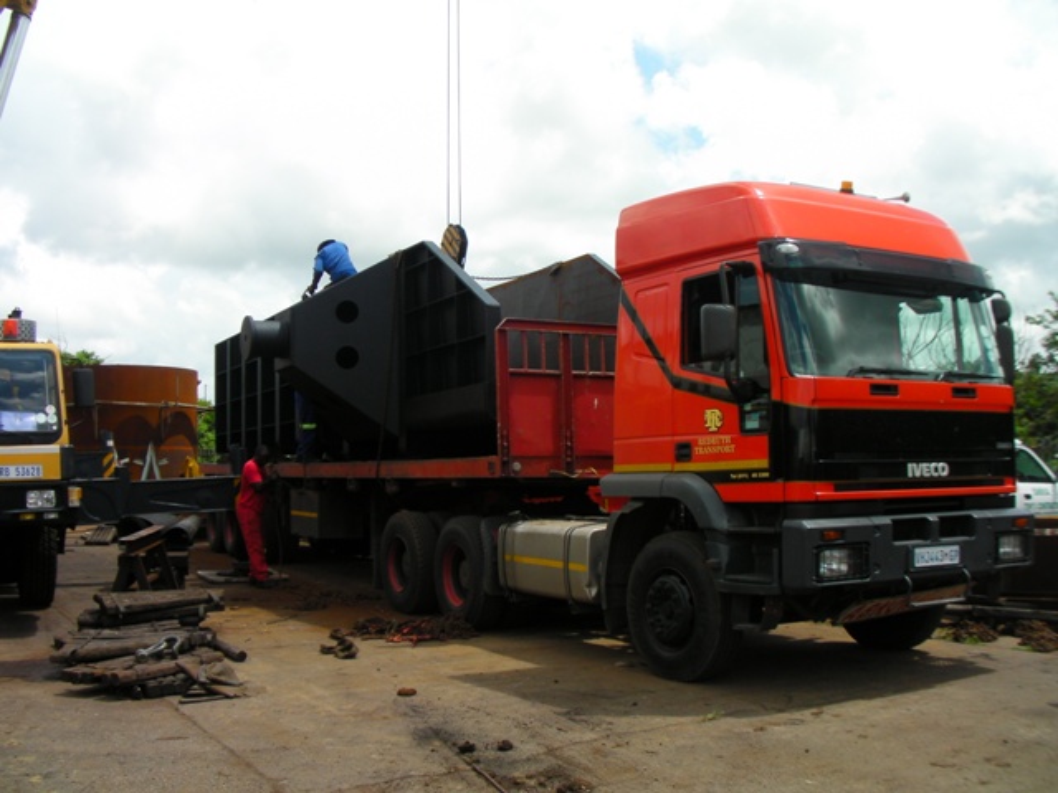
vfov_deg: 37.7
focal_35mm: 38
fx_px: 1161
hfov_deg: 49.0
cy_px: 396
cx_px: 529
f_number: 4.5
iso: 50
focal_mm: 6.3
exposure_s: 1/324
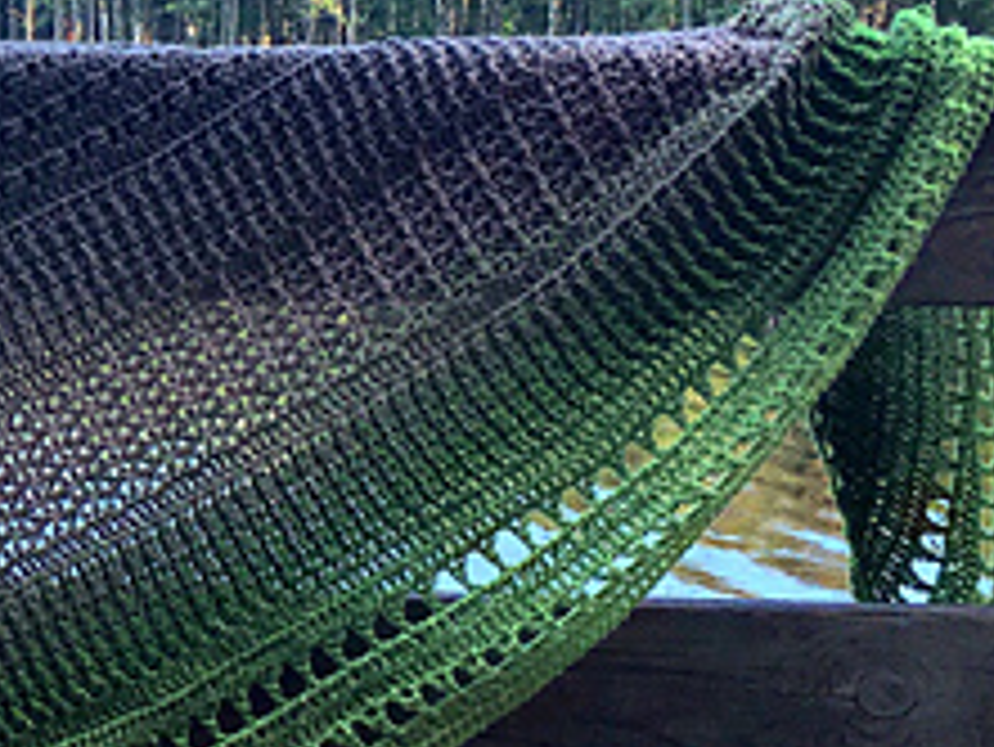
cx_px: -171
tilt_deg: -1.9
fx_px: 2413
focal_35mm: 84
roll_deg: -0.1
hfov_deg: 21.7
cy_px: 130
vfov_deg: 17.4
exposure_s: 1/668
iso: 25
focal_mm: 4.15
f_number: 2.2
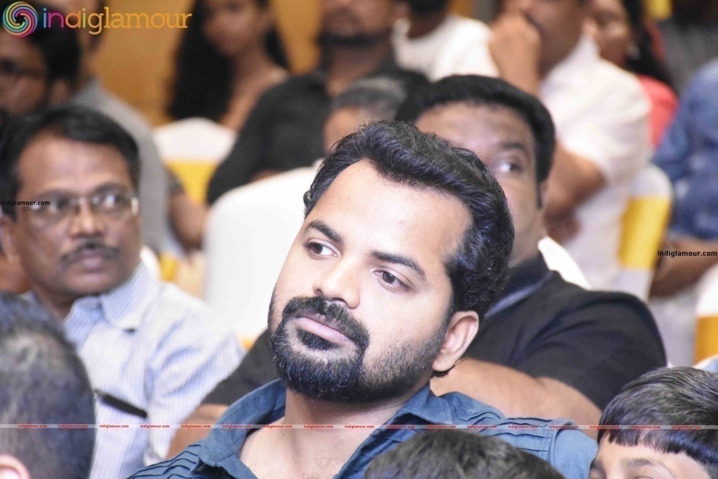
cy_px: 240
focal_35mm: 210
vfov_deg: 6.5
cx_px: 359
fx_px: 4189
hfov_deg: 9.8
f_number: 5.6
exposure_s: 1/80
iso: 12800
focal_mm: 140
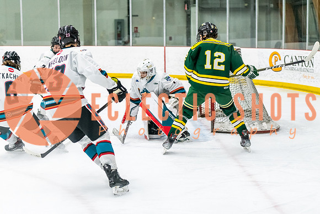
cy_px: 107
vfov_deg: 16.4
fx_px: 739
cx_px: 176
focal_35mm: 83
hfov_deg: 24.4
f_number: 2.8
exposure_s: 1/800
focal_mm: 70
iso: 4000
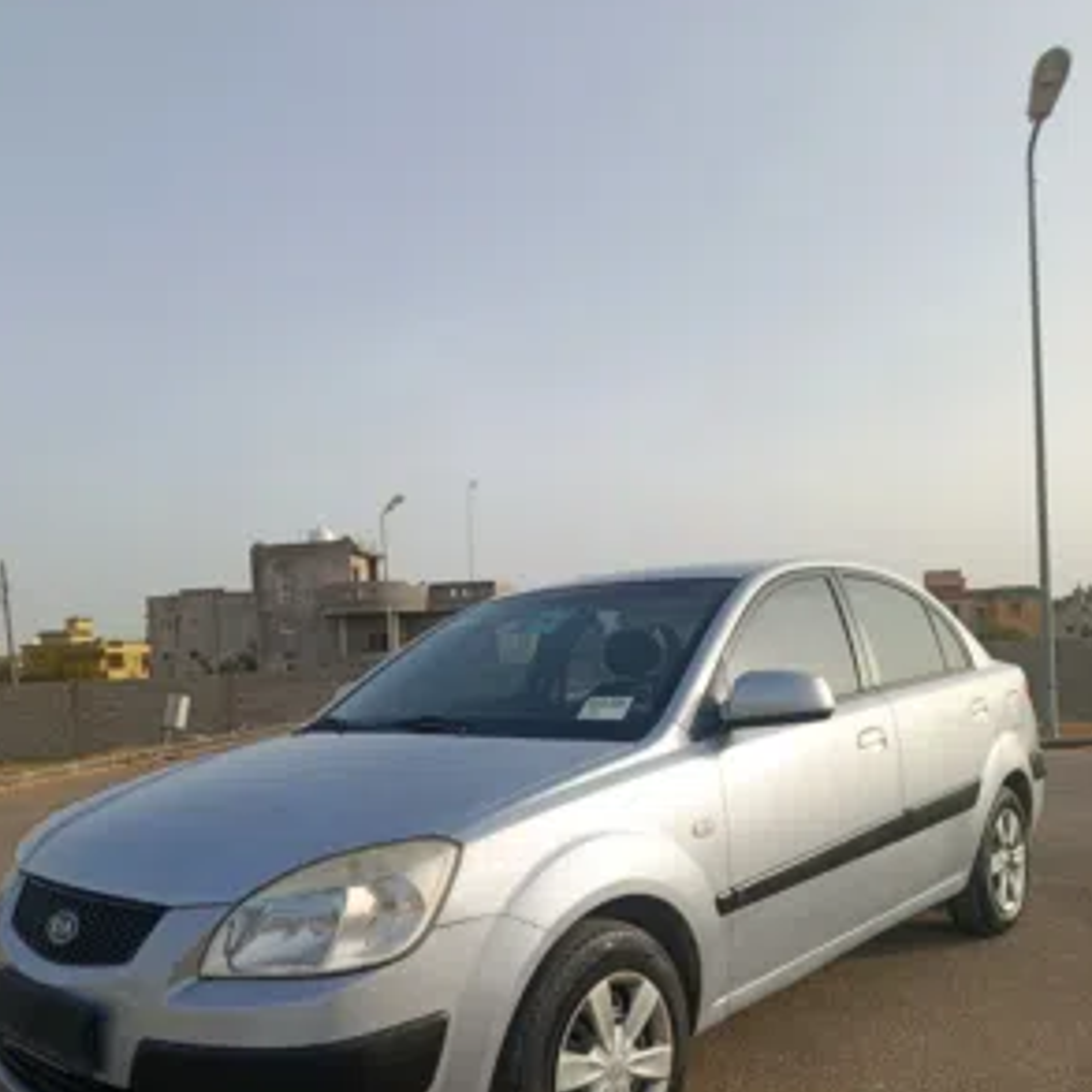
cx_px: 548
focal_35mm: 29
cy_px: 723
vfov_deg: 54.6
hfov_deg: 55.6
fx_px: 1035
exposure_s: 1/406
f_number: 1.7
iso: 50
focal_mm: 5.24
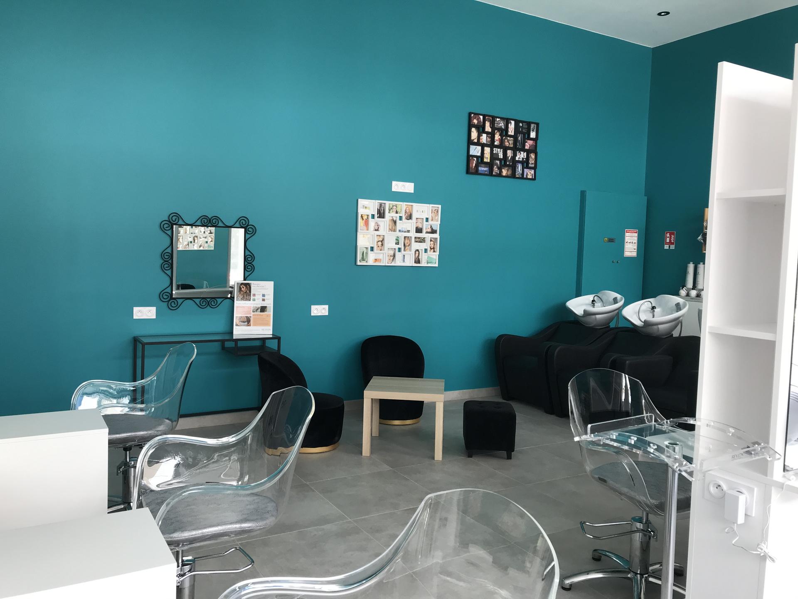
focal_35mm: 28
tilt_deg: -3.7
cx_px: 399
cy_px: 300
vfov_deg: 49.7
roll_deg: -0.8
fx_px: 645
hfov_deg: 63.4
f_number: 1.8
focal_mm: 3.99
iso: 32
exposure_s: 1/100
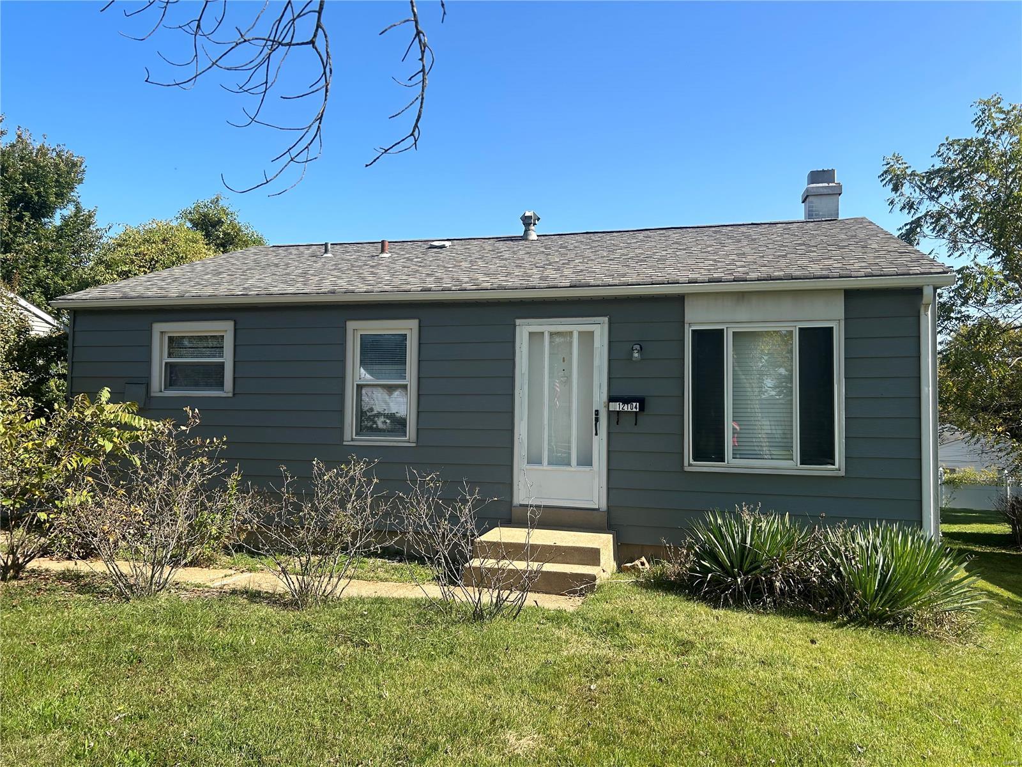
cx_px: 511
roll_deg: -0.4
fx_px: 768
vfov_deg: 53.1
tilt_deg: +2.1
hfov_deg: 67.3
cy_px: 384
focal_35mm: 26
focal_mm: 5.7
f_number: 1.5
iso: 50
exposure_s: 1/2208
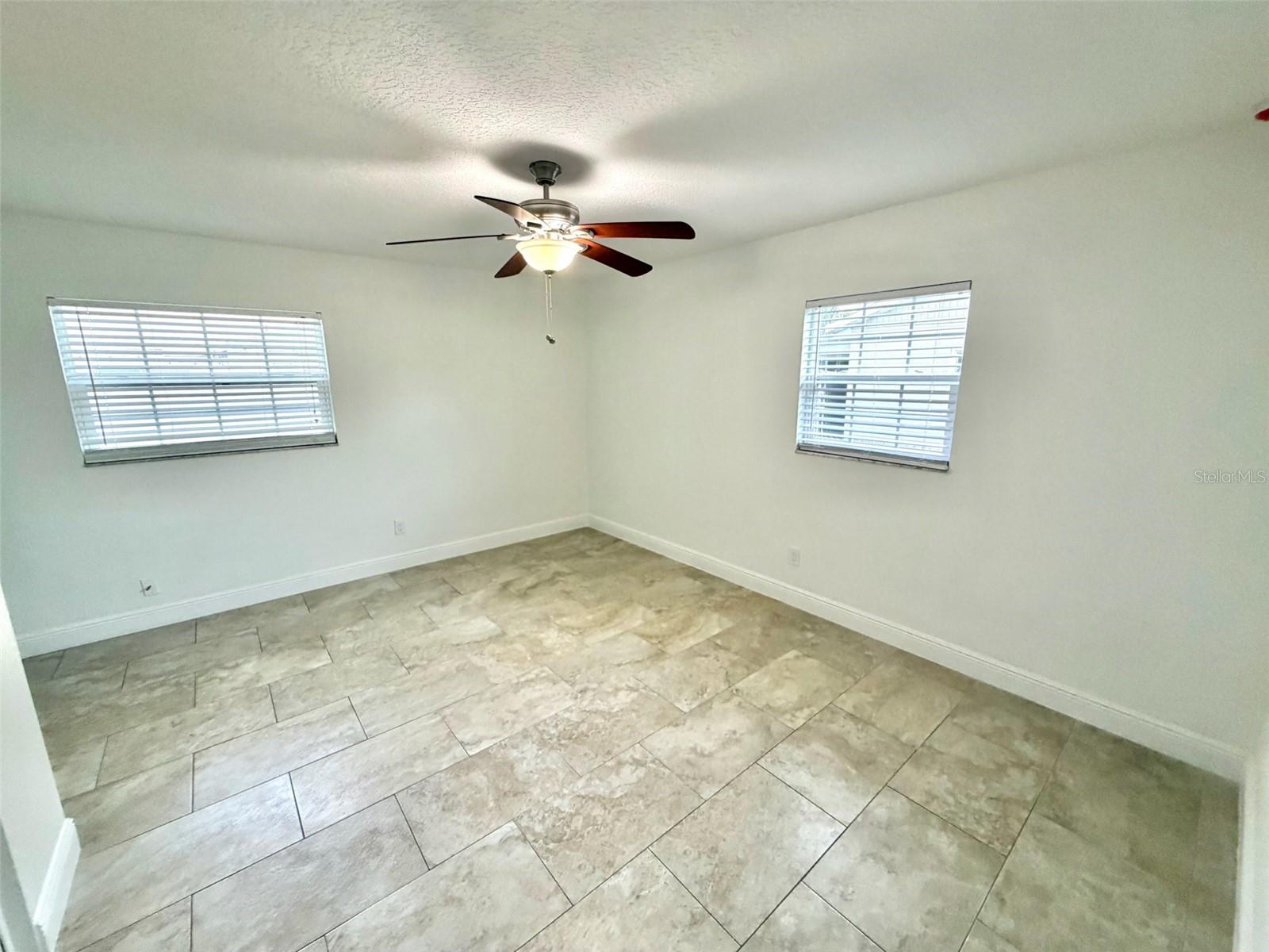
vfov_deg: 85.7
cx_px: 634
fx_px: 513
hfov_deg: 102.1
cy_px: 476
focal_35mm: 14
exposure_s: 1/120
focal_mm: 2.22
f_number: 2.2
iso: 250
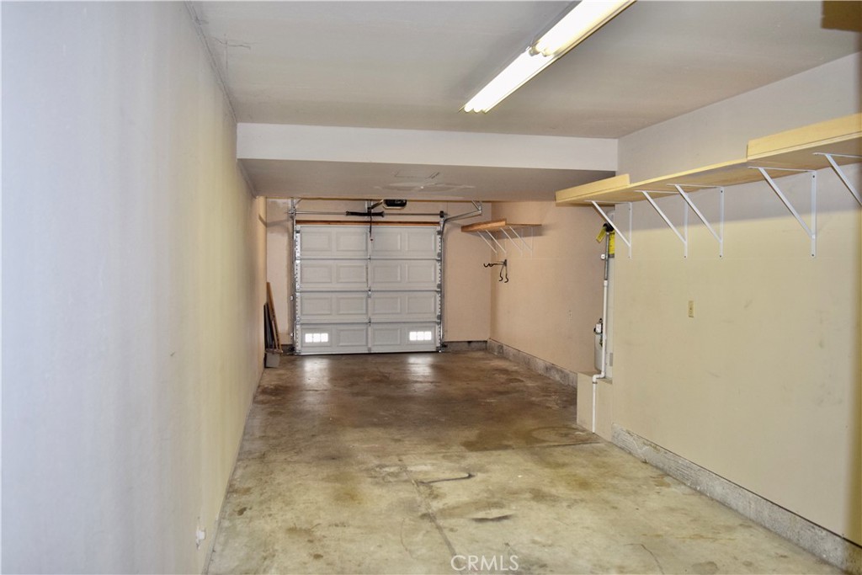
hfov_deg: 67.4
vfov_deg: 47.9
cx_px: 431
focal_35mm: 27
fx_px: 647
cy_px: 288
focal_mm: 18
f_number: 4.5
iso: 800
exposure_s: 1/80
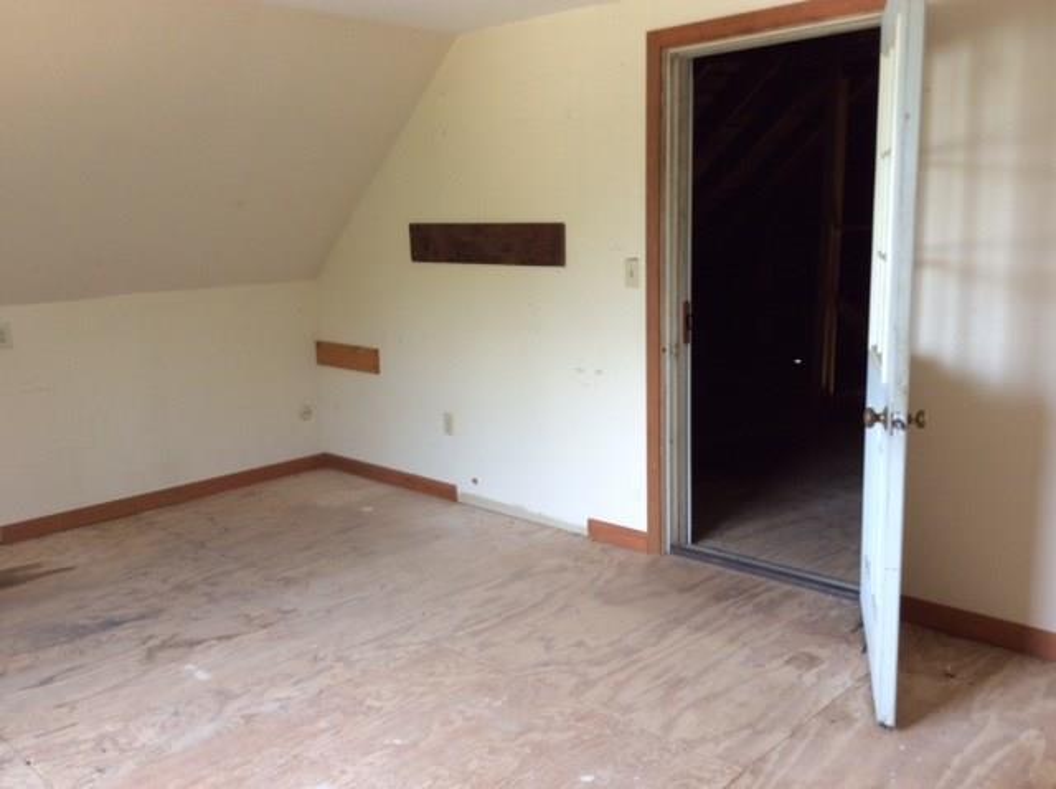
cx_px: 528
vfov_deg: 44.1
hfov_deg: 56.9
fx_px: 975
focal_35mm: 32
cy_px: 394
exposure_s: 1/24
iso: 40
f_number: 2.4
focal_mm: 3.3
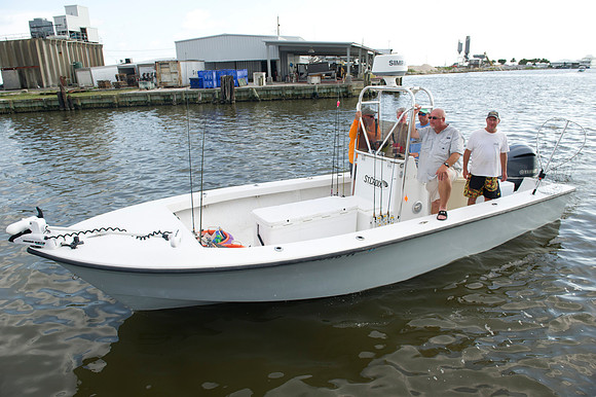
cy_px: 198
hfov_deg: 73.8
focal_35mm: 24
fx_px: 397
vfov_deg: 53.1
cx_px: 298
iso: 200
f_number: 6.3
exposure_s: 1/250
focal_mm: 24
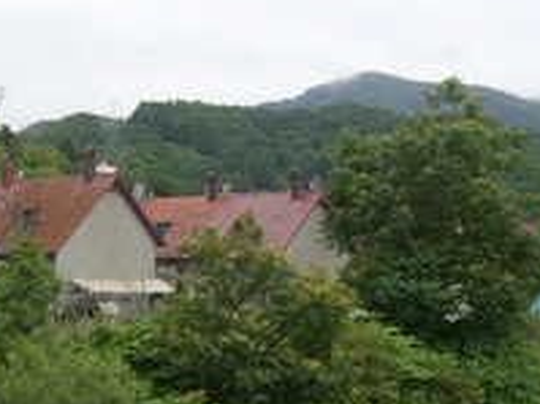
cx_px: 182
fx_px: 1341
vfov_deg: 17.1
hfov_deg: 22.7
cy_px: 260
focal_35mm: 86
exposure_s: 1/200
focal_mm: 6.2
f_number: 2.7
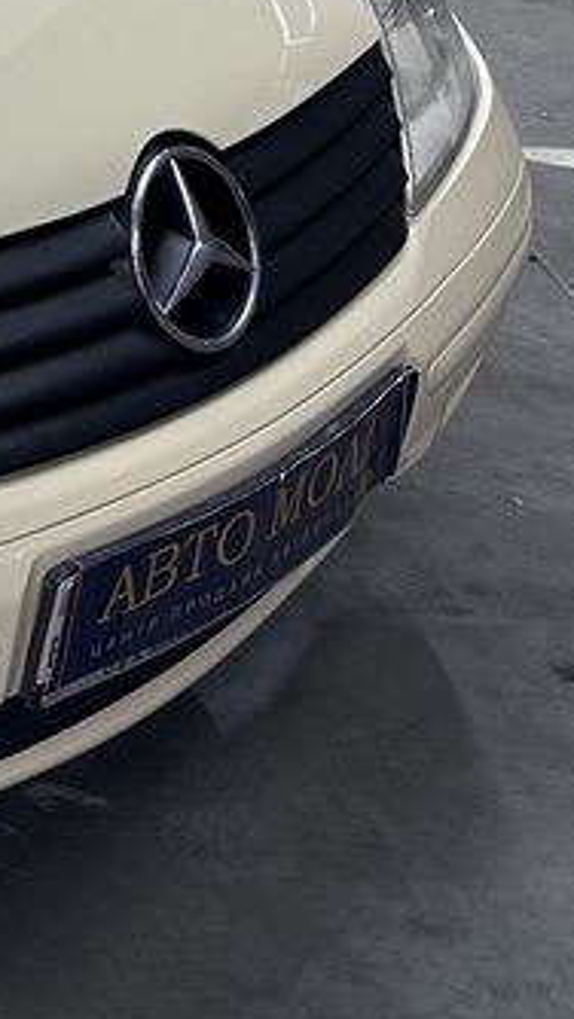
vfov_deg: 21.0
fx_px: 2542
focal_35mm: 94
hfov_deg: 10.7
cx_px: -870
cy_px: -232
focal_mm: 6.86
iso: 64
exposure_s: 1/100
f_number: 1.78
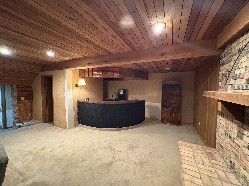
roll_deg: -0.2
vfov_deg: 85.7
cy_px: 93
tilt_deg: -2.3
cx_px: 124
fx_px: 101
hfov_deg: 102.1
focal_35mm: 14
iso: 1250
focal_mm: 2.22
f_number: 2.2
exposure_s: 1/30
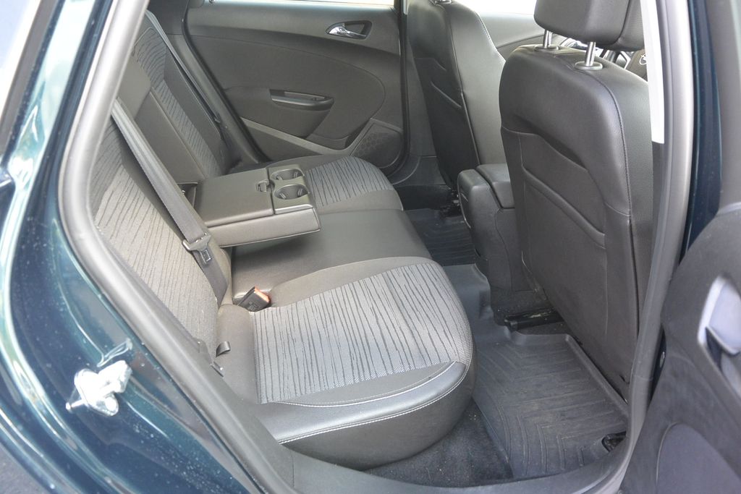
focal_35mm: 27
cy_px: 247
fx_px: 556
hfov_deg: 67.4
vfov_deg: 47.9
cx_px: 370
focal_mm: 10
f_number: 3.5
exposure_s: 1/100
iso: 400
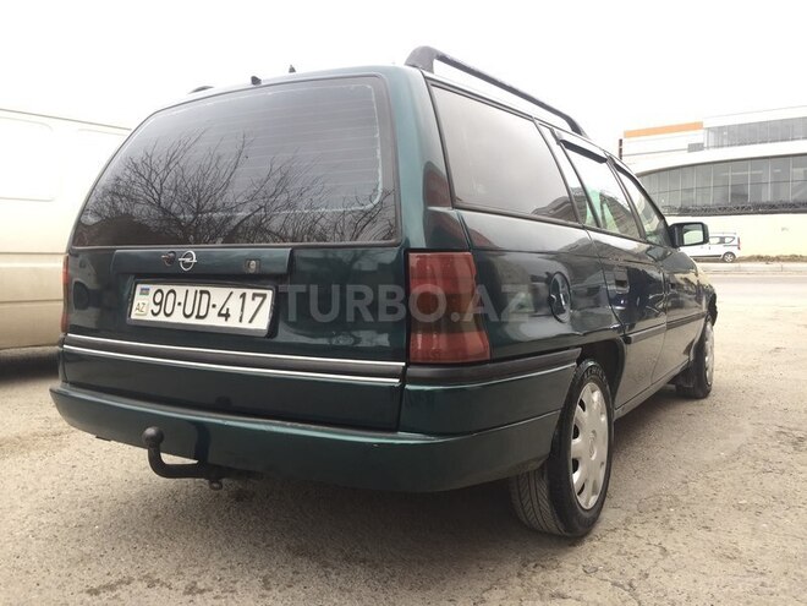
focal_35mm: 29
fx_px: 676
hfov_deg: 61.7
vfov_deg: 48.2
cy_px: 303
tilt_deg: -3.2
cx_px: 404
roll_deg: -0.7
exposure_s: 1/50
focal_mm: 4.15
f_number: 2.2
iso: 32
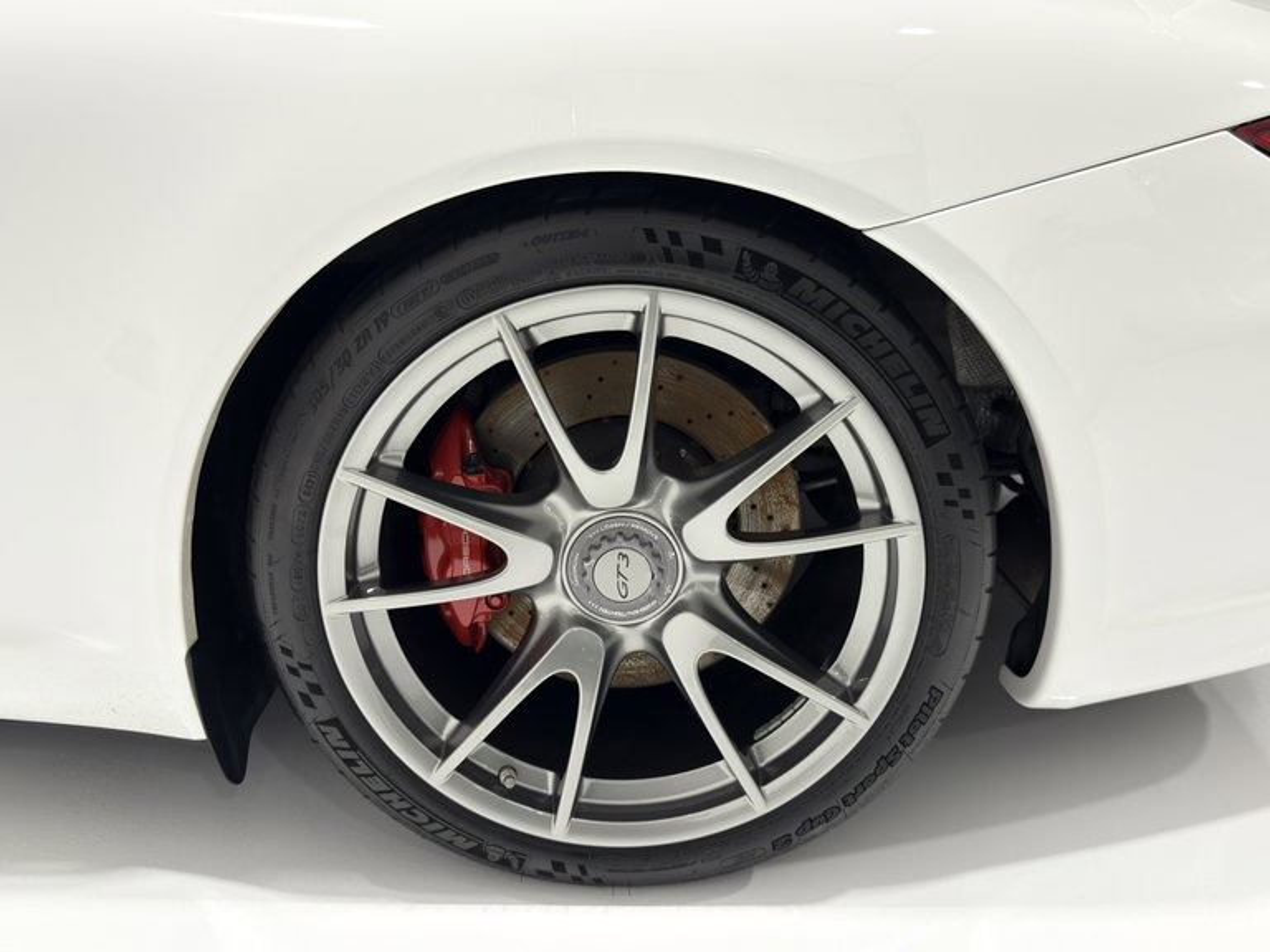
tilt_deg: -18.8
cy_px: 476
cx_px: 635
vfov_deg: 40.7
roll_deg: -0.4
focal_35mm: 35
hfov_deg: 52.6
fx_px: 1284
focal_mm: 6.76
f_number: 1.78
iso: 125
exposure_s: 1/120
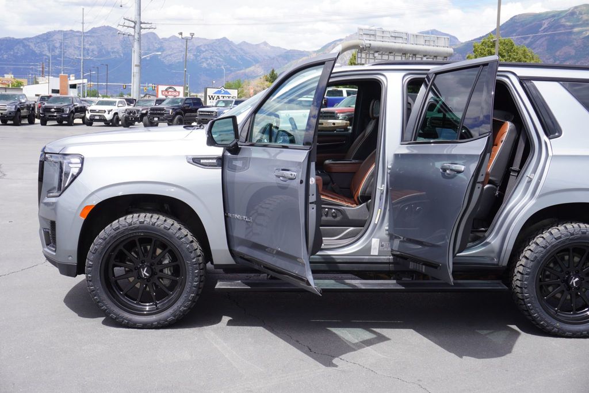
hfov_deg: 44.9
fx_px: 712
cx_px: 294
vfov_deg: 30.9
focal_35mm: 44
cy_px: 196
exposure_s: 1/100
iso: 100
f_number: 9
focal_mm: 29
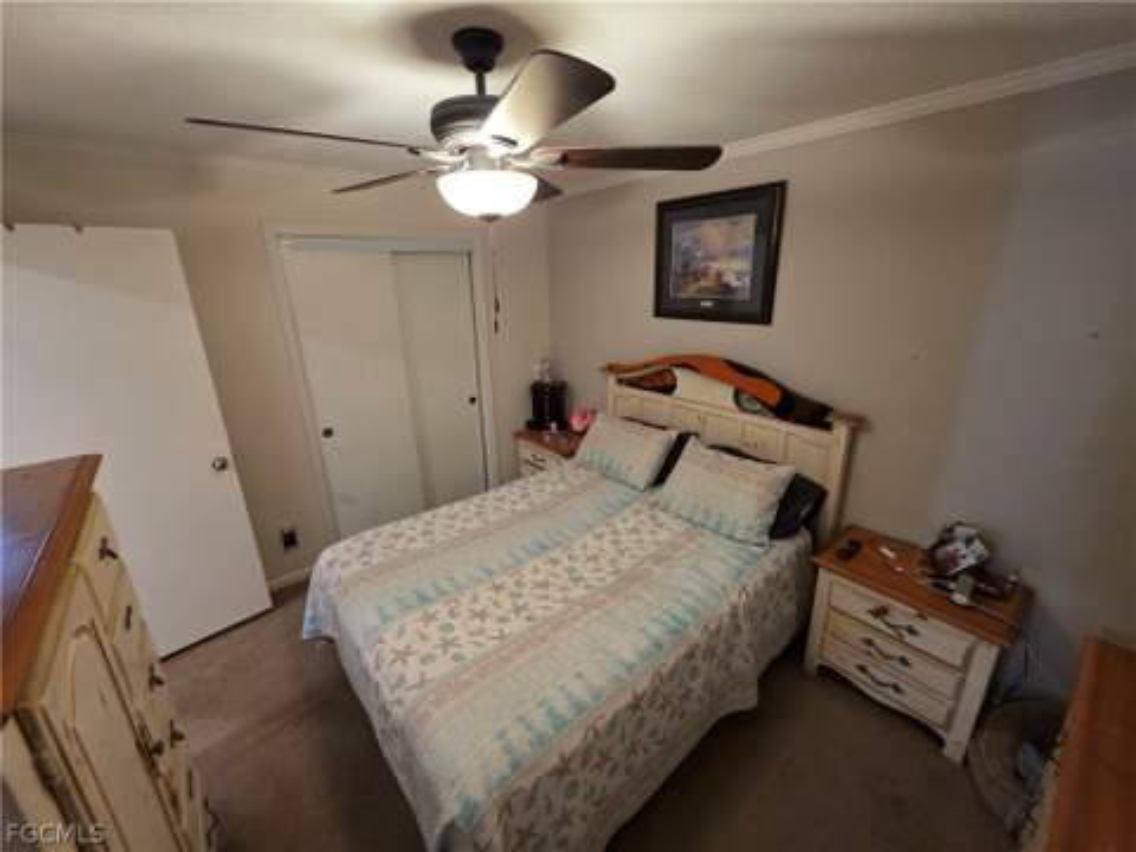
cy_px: 426
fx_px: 427
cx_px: 568
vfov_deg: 89.9
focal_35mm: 13
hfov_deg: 106.2
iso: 400
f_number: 1.9
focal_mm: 2.2
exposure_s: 1/60
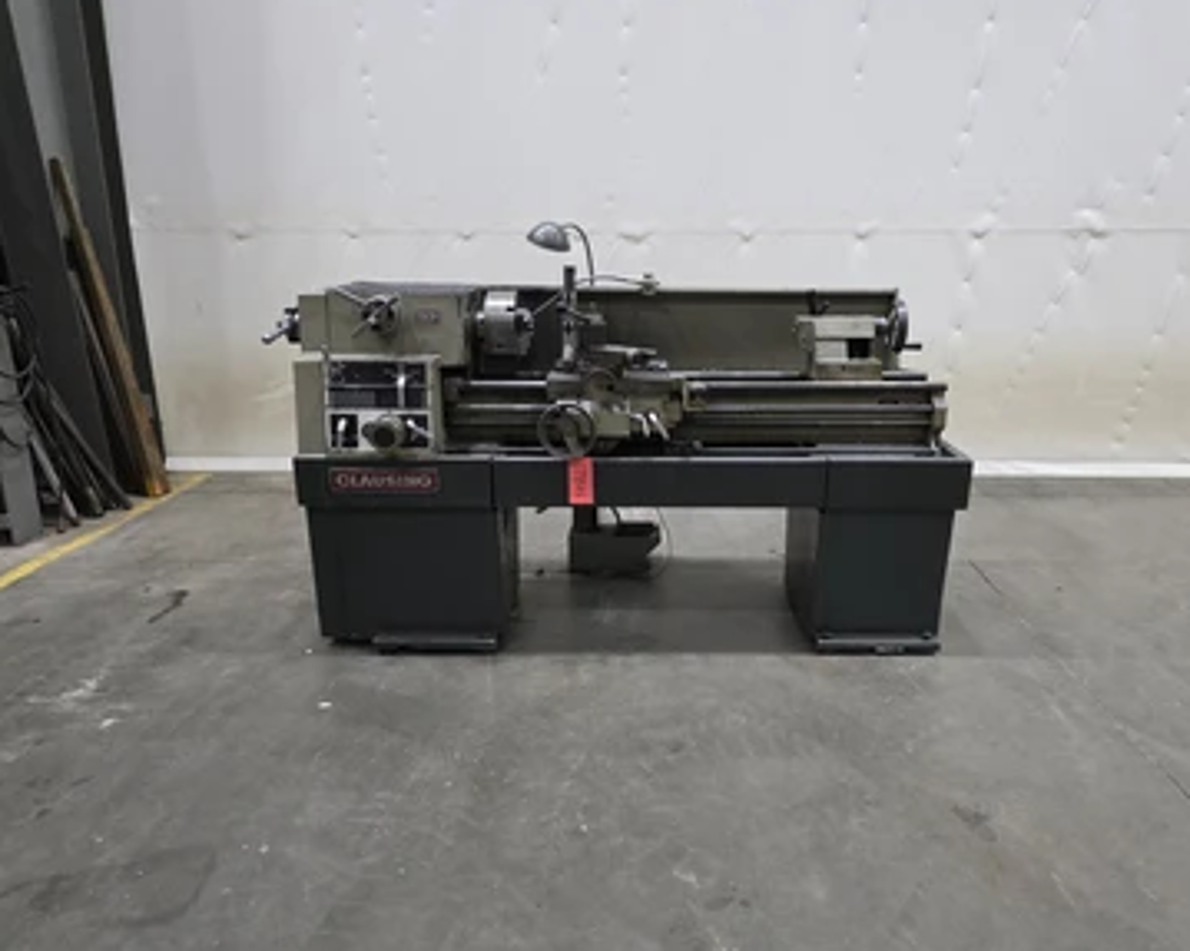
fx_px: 880
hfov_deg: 68.1
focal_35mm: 25
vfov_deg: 56.8
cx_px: 630
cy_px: 477
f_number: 1.7
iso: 1000
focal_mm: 6.3
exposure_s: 1/120
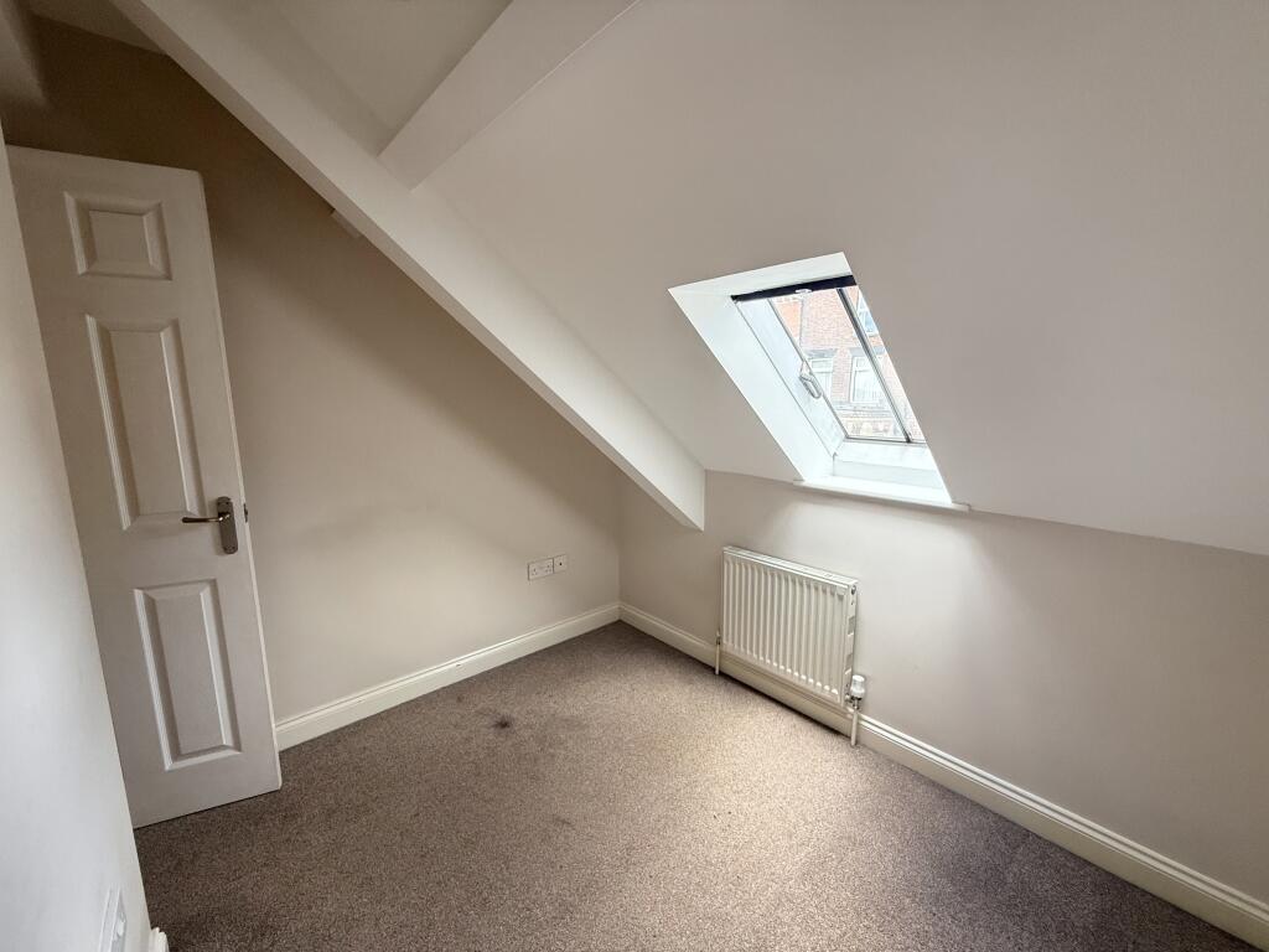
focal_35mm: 14
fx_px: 513
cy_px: 476
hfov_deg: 102.1
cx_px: 634
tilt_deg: -8.4
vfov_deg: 85.7
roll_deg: +0.3
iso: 125
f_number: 2.2
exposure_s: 1/99
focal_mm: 2.22
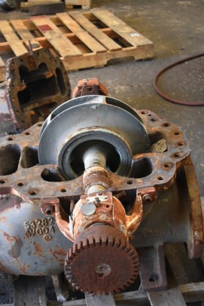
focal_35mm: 57
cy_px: 153
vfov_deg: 35.1
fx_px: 485
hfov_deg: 23.8
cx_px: 102
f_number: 4.8
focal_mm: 38
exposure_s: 1/125
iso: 1250
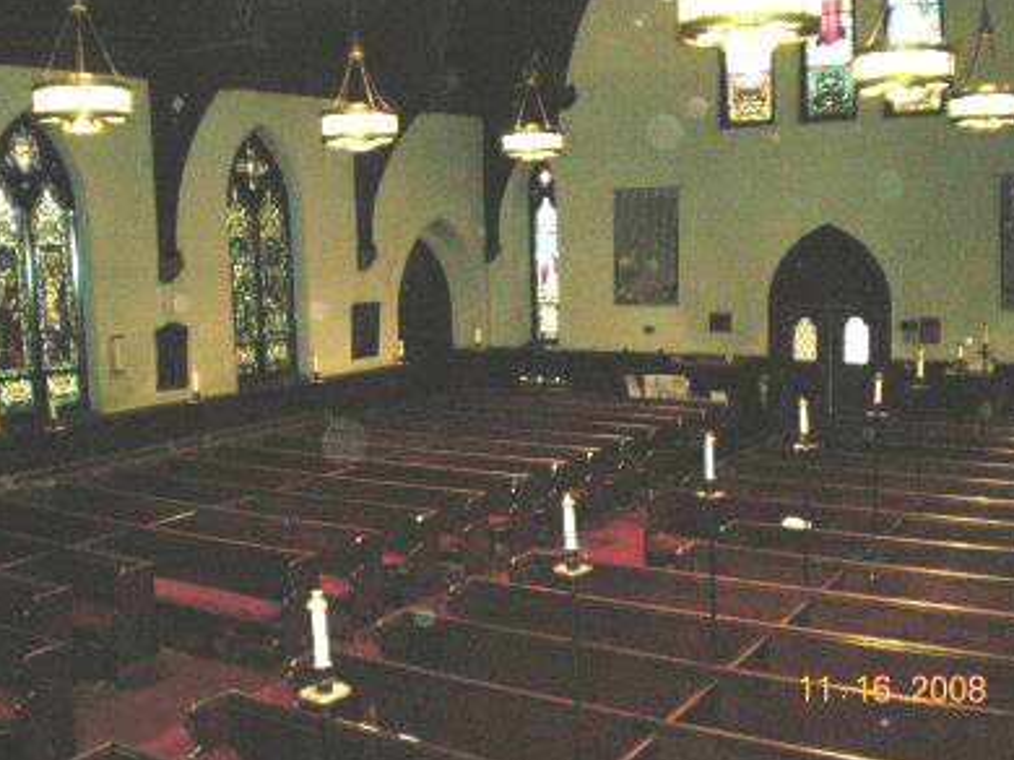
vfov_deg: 36.8
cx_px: 510
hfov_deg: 47.9
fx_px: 1142
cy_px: 380
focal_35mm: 39
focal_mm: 6.3
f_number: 3.1
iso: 800
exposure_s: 1/60
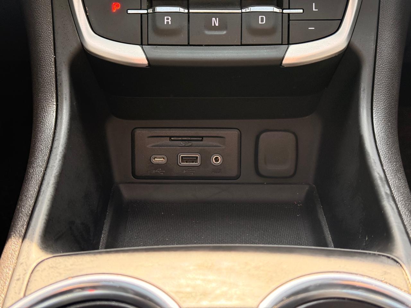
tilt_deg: -31.4
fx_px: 570
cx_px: 206
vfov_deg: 30.3
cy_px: 154
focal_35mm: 48
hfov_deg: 39.7
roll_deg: -1.0
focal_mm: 6.76
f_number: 1.78
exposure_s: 1/150
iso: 160
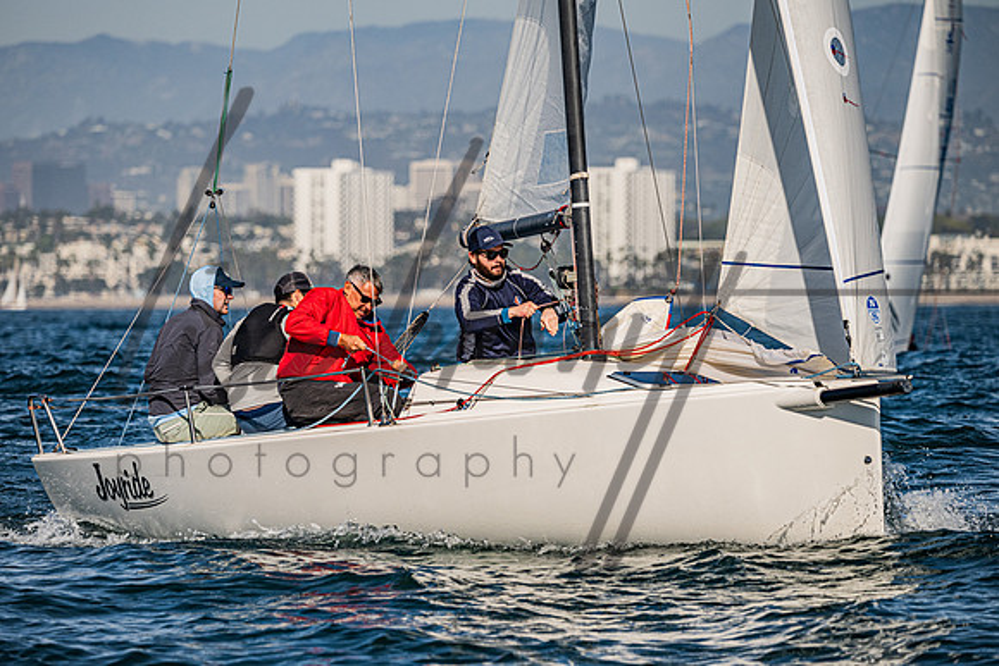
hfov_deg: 7.0
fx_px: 8176
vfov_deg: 4.7
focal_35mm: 295
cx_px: 451
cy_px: 392
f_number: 5.6
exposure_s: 1/3200
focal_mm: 240
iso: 320
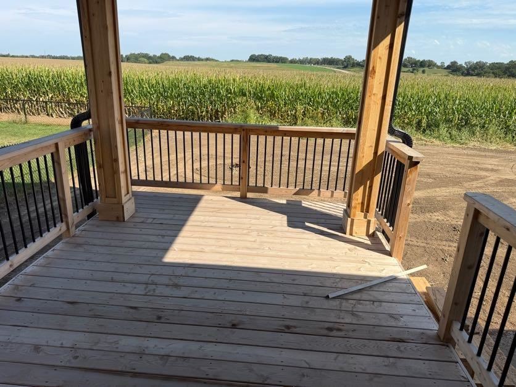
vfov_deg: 56.8
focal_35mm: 24
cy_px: 194
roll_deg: -2.8
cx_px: 258
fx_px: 358
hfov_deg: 71.6
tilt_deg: -18.9
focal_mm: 6.76
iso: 80
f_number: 1.78
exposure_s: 1/3584
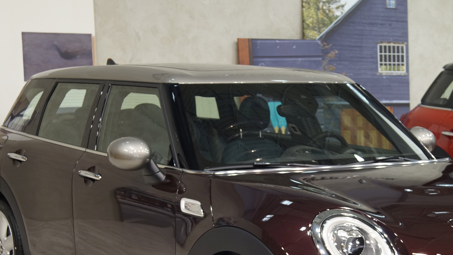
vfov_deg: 13.1
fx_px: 1104
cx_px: 279
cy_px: 227
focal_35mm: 92
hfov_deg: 23.1
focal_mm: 35
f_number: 4.5
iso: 640
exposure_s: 1/60
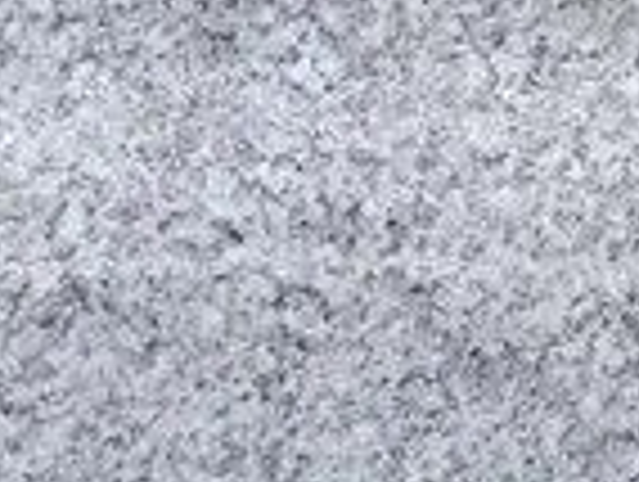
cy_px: 1300
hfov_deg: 8.5
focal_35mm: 196
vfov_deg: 7.0
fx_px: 3624
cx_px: -1269
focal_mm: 3.3
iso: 25
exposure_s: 1/242
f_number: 2.4
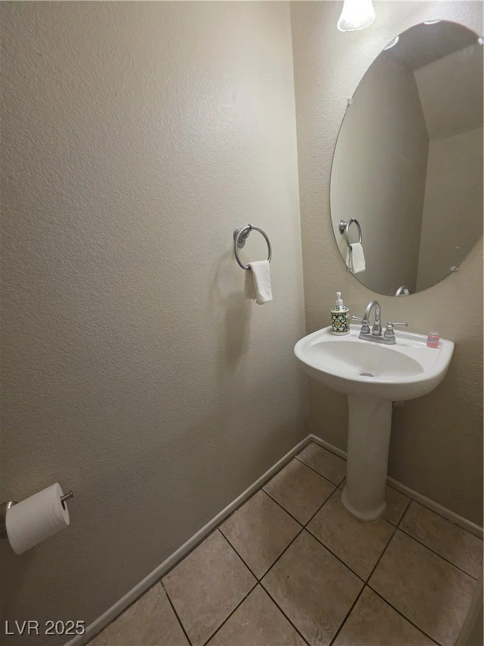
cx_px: 242
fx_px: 242
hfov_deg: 89.9
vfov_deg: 106.2
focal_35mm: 13
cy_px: 323
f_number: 1.9
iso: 250
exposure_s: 1/120
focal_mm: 2.2
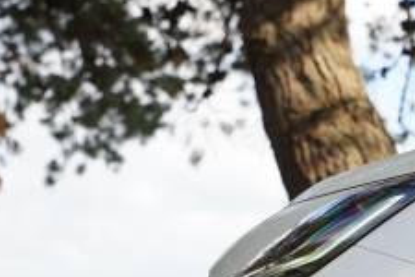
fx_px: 2073
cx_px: 575
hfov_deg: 11.1
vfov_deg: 7.6
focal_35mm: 180
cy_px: 353
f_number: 4.5
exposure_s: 1/100
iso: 100
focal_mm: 63.3
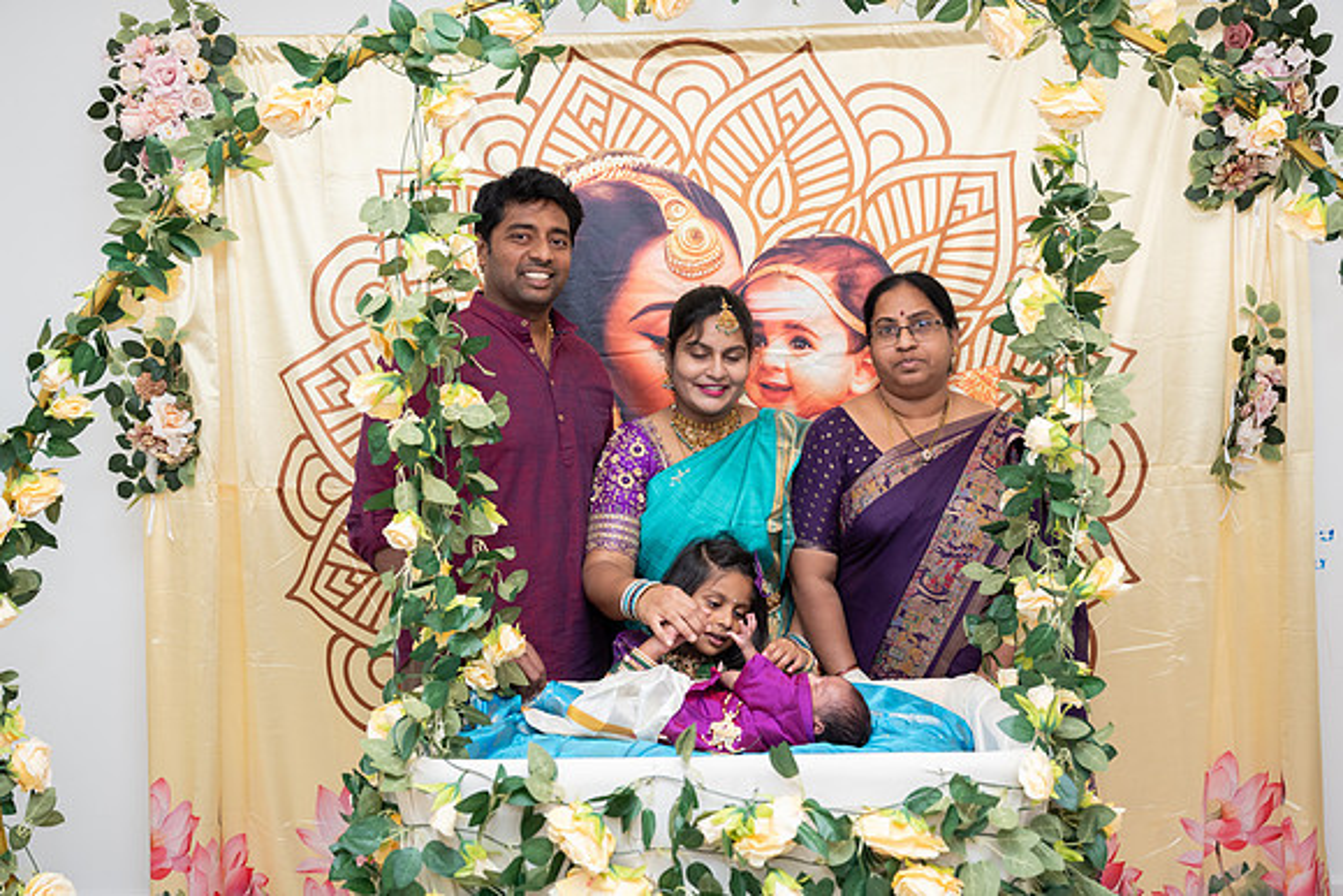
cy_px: 448
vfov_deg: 40.6
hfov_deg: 58.0
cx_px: 672
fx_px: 1213
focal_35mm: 32
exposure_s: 1/200
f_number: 4
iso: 500
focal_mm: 32.5
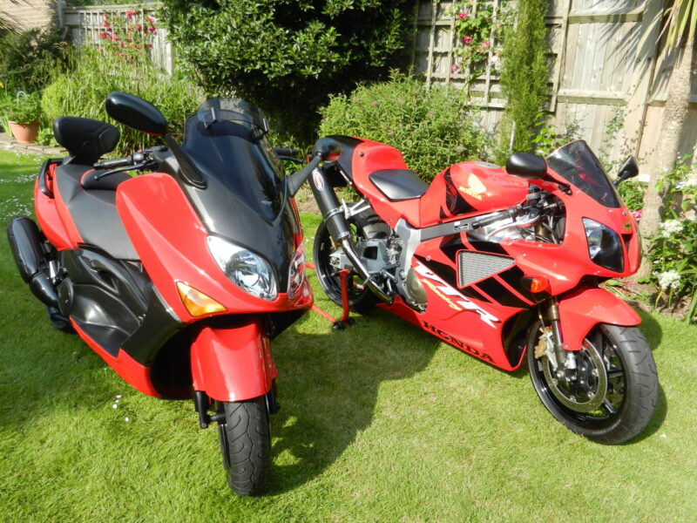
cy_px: 262
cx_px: 348
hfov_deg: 61.7
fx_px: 584
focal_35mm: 29
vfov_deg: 48.2
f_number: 3.6
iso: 160
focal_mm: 5.1
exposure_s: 1/640
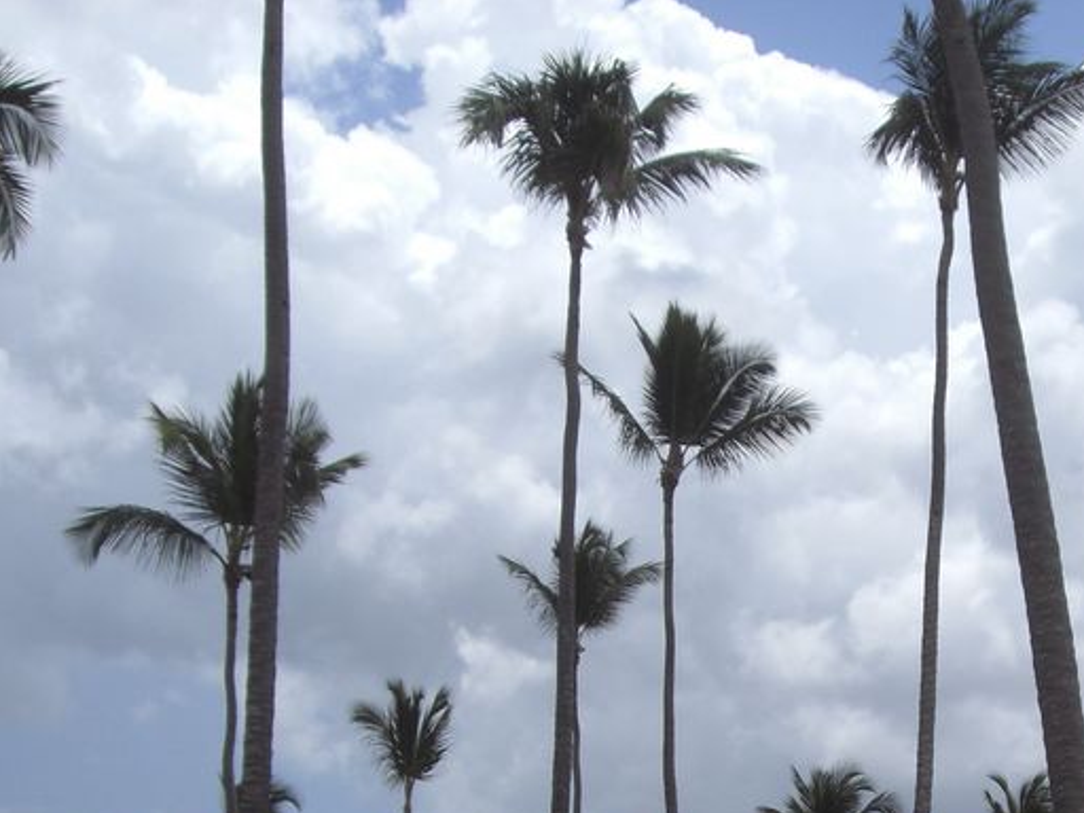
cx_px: 913
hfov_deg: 25.1
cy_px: 809
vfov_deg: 18.9
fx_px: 2380
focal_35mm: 76
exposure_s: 1/250
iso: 64
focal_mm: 6.2
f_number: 8
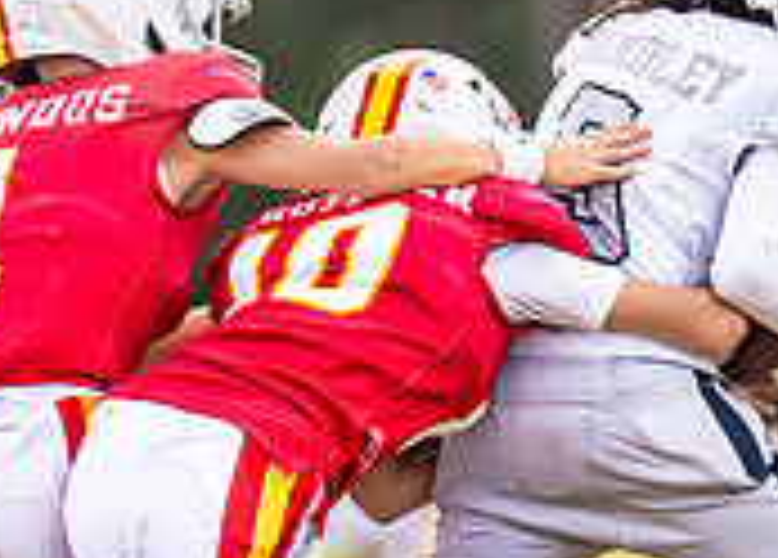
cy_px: 373
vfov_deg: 1.0
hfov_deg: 1.4
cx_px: 178
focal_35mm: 1485
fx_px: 32851
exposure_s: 1/1250
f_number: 2.8
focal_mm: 200
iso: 160
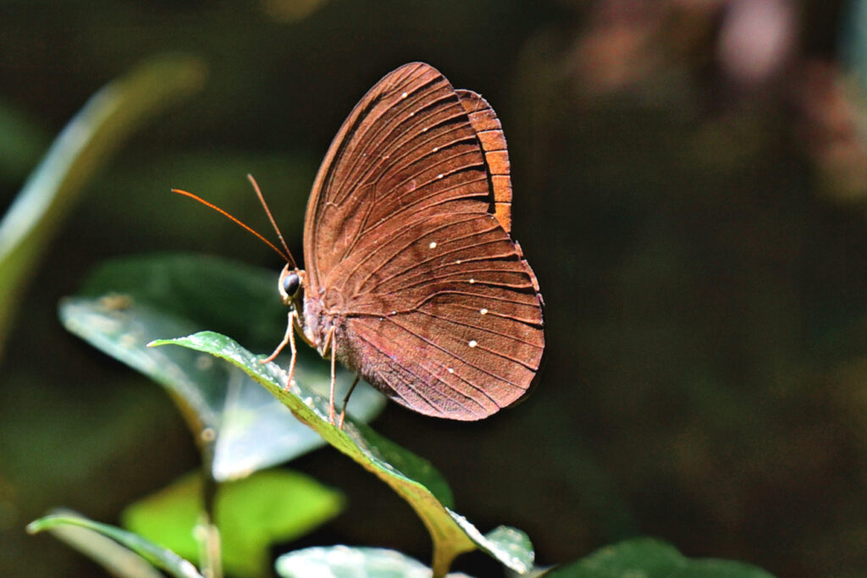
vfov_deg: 3.4
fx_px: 9875
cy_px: 289
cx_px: 434
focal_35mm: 410
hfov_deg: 5.0
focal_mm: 410
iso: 640
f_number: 5.6
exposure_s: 1/100
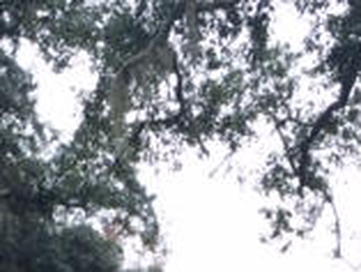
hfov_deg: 16.1
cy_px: 516
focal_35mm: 122
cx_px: 166
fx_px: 1273
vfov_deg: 11.2
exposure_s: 1/120
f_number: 2.2
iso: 40
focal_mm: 4.12
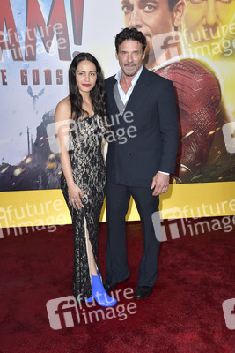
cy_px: 176
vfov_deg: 48.4
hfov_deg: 33.4
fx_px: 391
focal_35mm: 40
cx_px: 118
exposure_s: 1/250
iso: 400
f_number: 6.3
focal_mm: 40
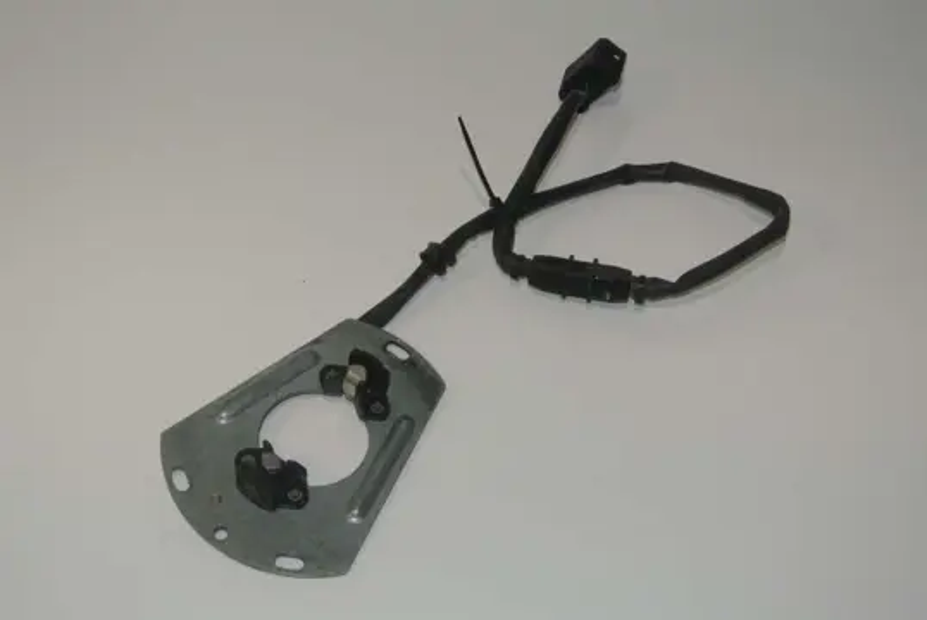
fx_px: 1392
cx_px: 464
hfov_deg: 36.8
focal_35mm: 54
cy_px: 310
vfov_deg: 25.1
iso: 200
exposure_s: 1/60
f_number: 5
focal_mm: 20.3
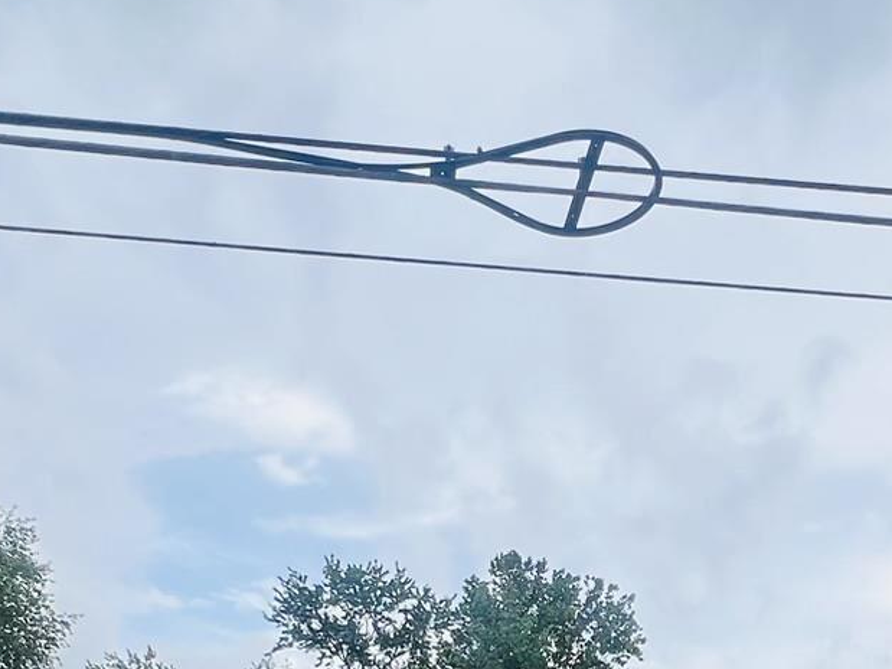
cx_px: 562
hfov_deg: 43.5
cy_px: 924
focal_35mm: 43
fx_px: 1108
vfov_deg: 26.9
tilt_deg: +2.3
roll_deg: +0.2
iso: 32
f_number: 1.8
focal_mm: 1.57
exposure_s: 1/786
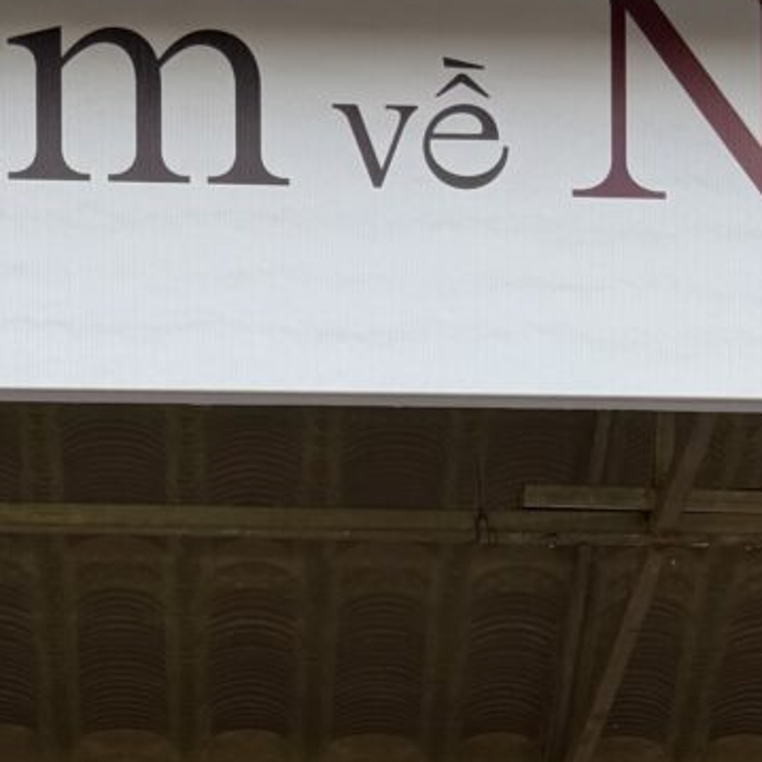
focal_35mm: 121
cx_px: 335
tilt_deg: -2.9
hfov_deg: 14.4
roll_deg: -0.6
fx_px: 3013
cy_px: 1804
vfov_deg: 11.8
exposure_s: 1/296
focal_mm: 6.76
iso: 80
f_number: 1.78
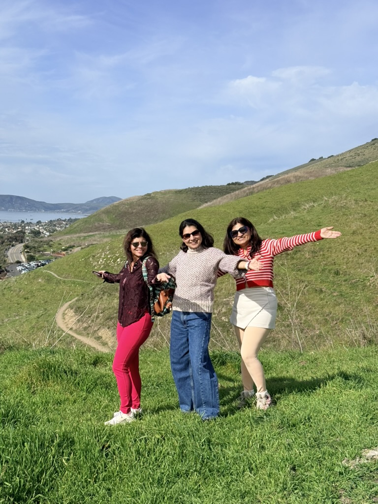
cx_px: 189
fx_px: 699
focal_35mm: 48
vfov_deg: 39.7
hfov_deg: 30.3
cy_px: 252
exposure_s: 1/7143
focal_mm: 6.76
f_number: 1.78
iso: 64
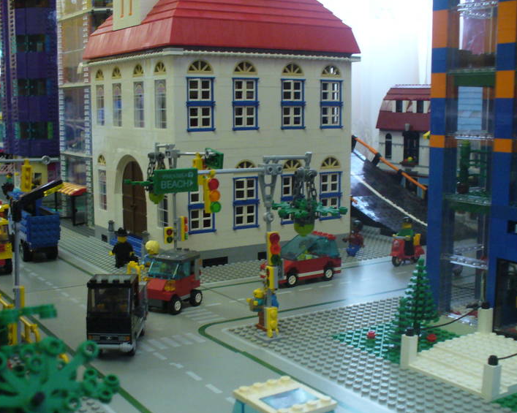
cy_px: 231
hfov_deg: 40.3
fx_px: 704
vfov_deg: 32.7
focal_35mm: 46
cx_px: 248
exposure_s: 1/10
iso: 200
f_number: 2.8
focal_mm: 6.1
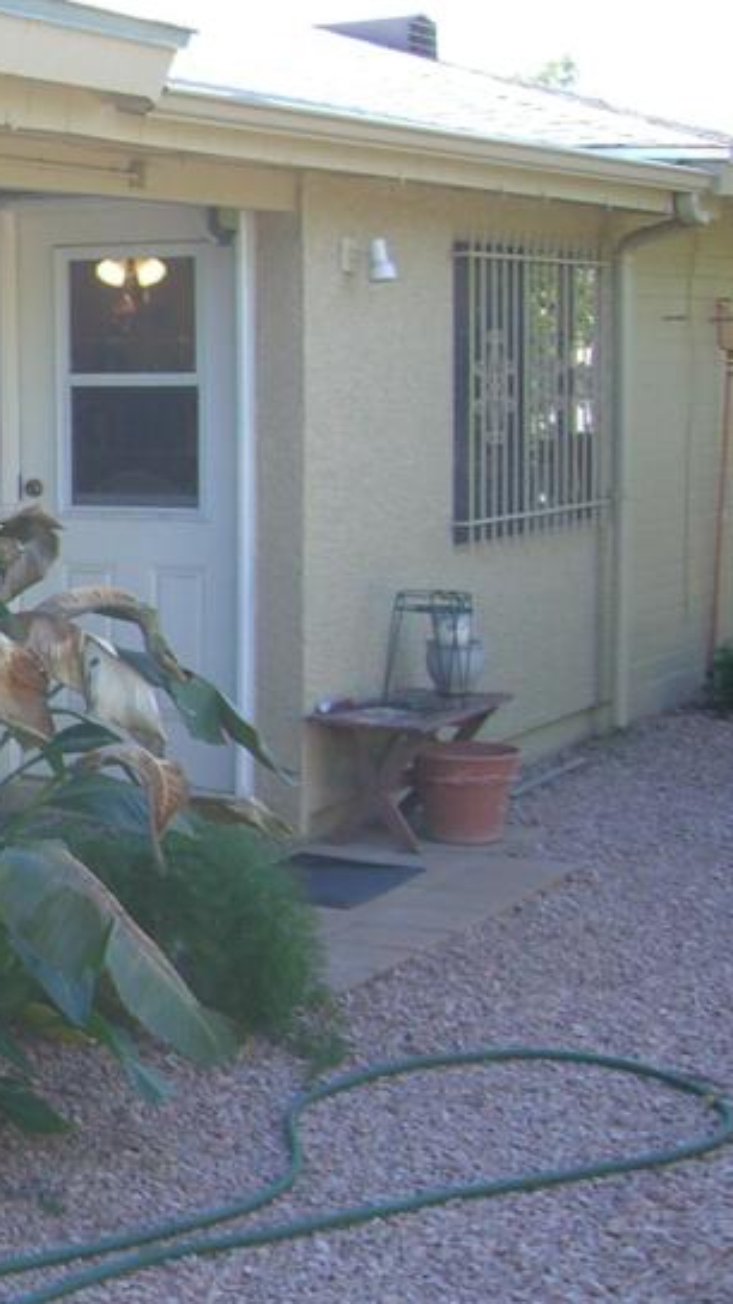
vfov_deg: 27.2
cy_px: 594
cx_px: -474
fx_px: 2695
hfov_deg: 14.1
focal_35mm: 78
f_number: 2.7
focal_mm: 6.2
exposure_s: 1/160
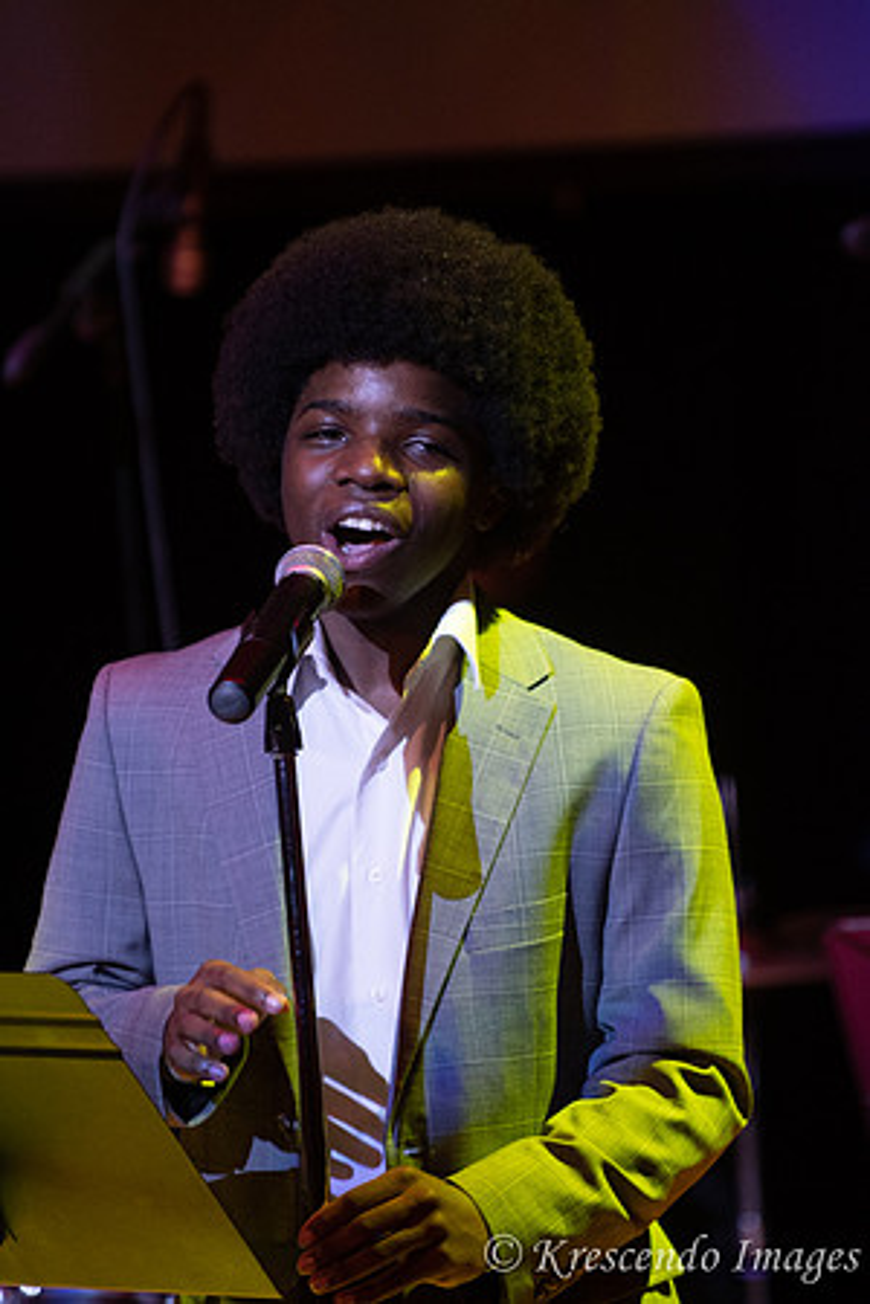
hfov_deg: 4.6
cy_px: 652
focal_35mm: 300
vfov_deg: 6.9
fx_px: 10874
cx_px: 435
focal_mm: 200
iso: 1600
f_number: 2.8
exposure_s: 1/200
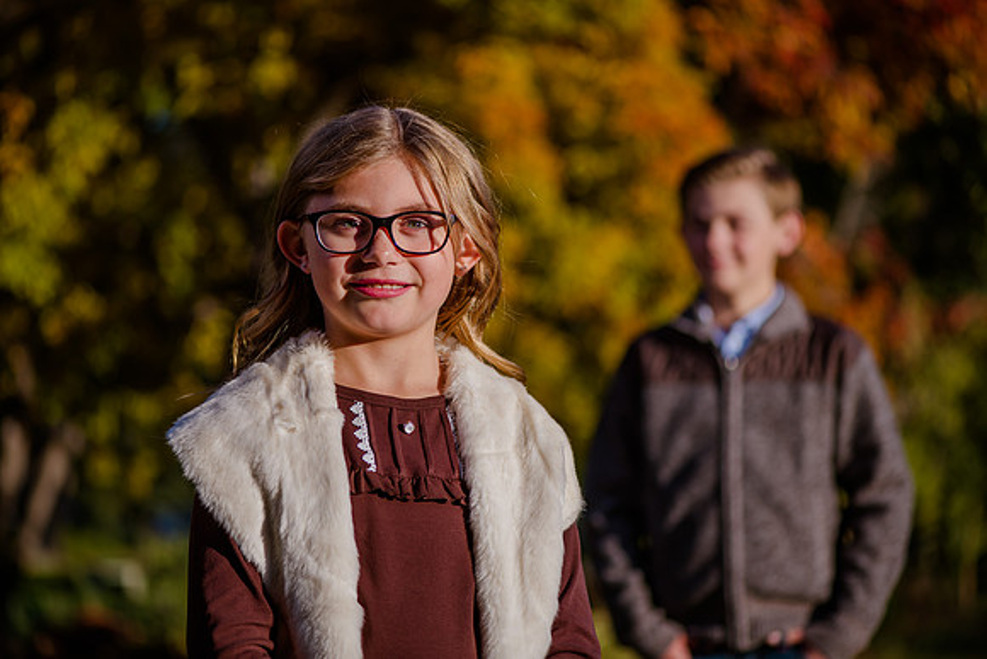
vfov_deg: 12.5
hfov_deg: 18.7
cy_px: 330
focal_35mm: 109
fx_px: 2998
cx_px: 473
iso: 100
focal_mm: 105
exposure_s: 1/640
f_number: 4
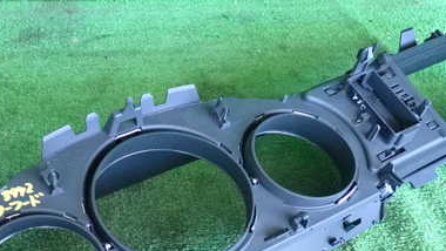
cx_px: 231
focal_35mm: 55
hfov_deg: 37.8
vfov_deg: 21.5
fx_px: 651
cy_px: 208
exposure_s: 1/125
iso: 1600
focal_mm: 5.79
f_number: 2.4
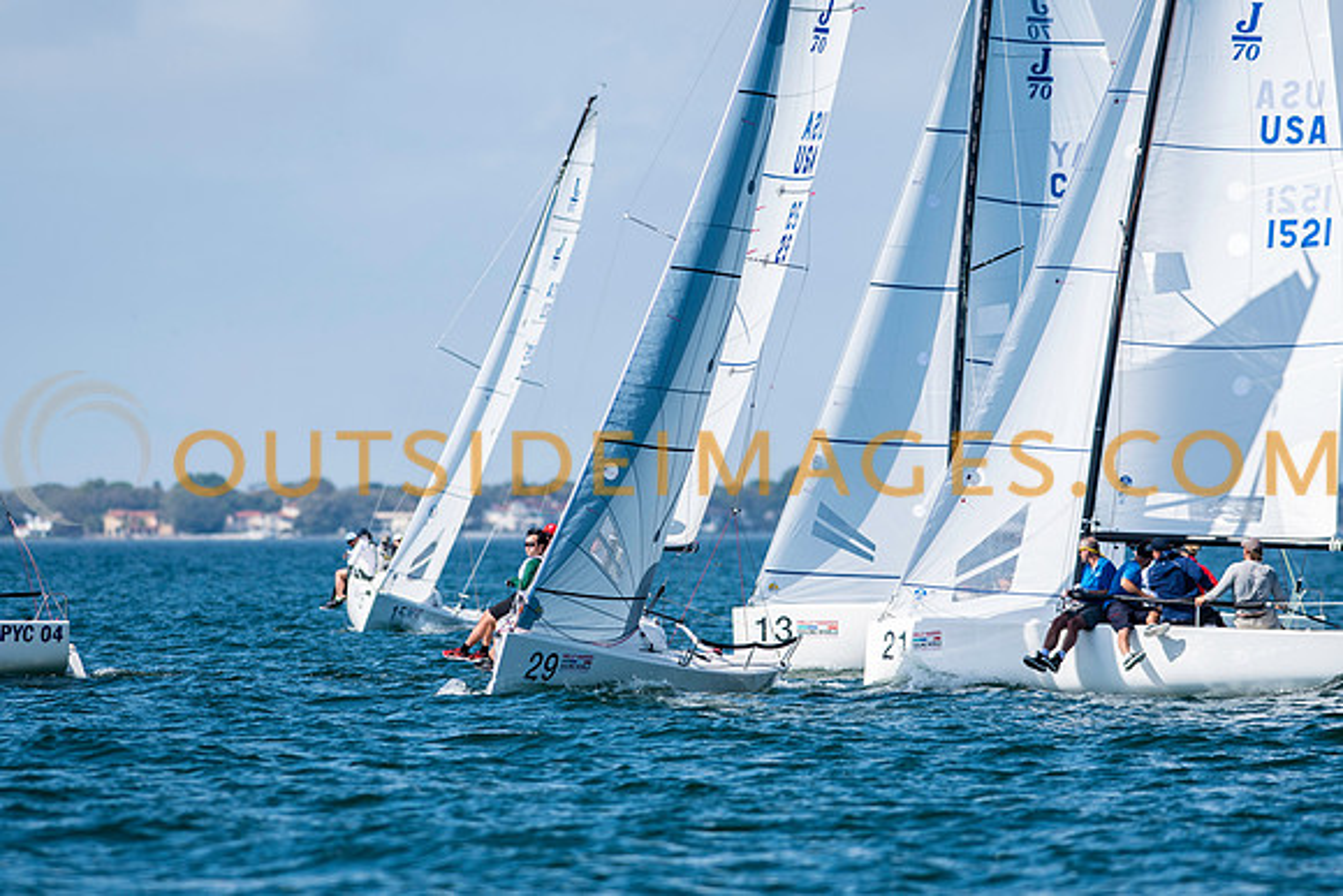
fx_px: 17171
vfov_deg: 3.0
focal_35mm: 460
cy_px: 448
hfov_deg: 4.5
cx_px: 672
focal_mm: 300
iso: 200
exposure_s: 1/2500
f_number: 5
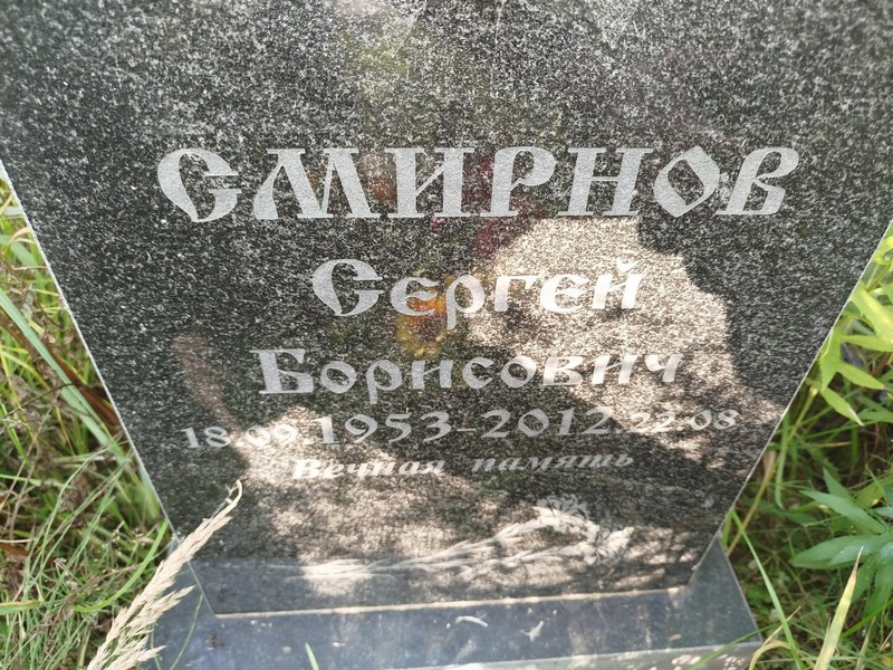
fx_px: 619
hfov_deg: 71.6
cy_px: 335
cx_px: 446
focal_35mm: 24
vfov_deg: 56.8
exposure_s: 1/50
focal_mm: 5.31
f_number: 1.7
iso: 100
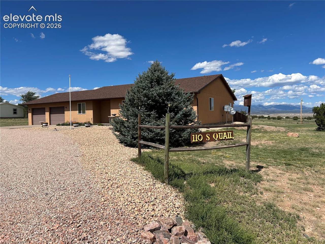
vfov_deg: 53.1
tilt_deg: -1.7
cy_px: 122
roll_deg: +1.4
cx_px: 162
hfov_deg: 67.3
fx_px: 244
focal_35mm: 26
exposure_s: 1/6993
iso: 50
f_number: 1.5
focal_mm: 5.7
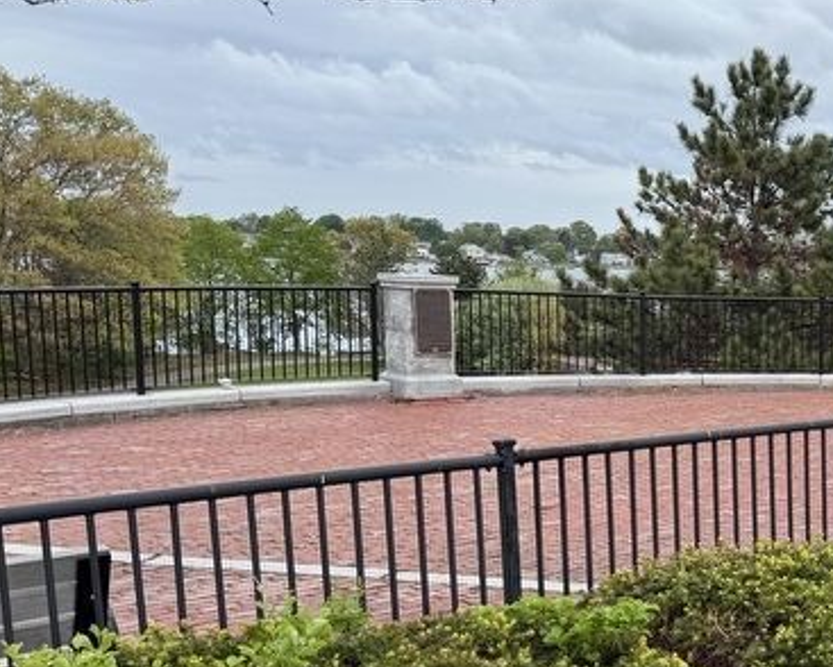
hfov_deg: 33.6
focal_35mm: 51
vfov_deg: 29.3
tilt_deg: -7.0
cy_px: 488
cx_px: 828
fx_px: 1258
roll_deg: -1.5
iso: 80
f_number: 1.78
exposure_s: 1/2801
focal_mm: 6.76
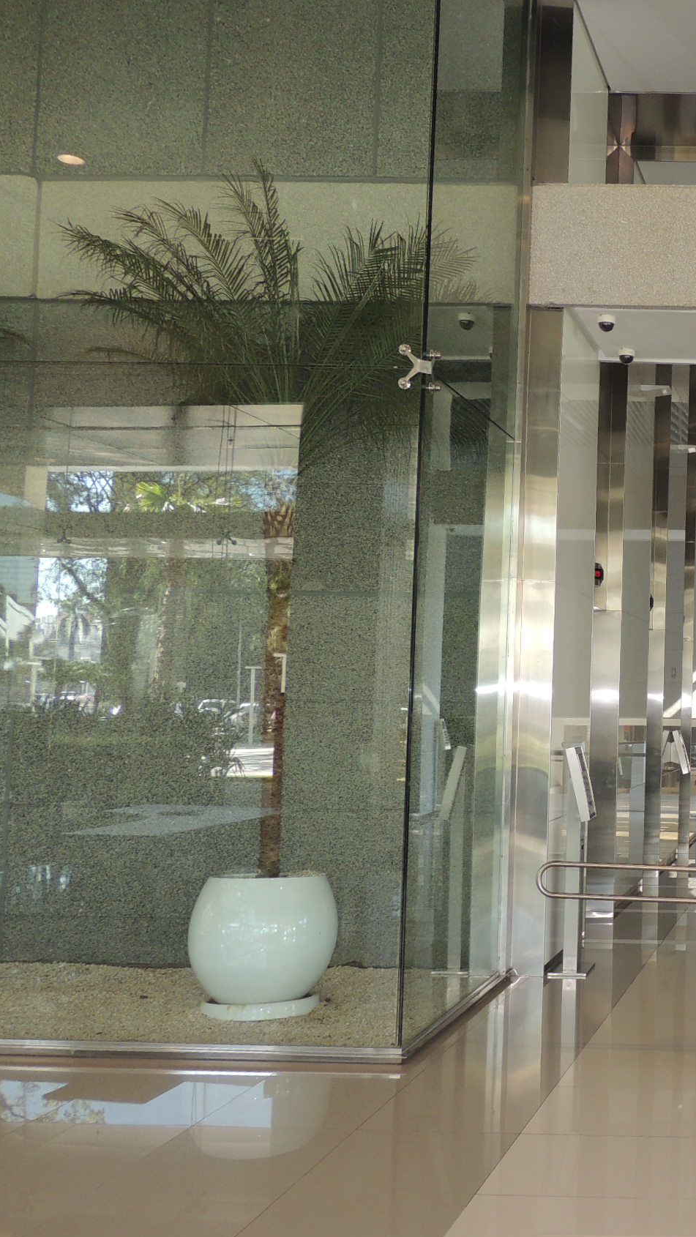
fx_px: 1345
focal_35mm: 41
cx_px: 830
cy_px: 617
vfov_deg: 49.4
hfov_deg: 26.0
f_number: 3.1
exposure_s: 1/40
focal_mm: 4.9
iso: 125
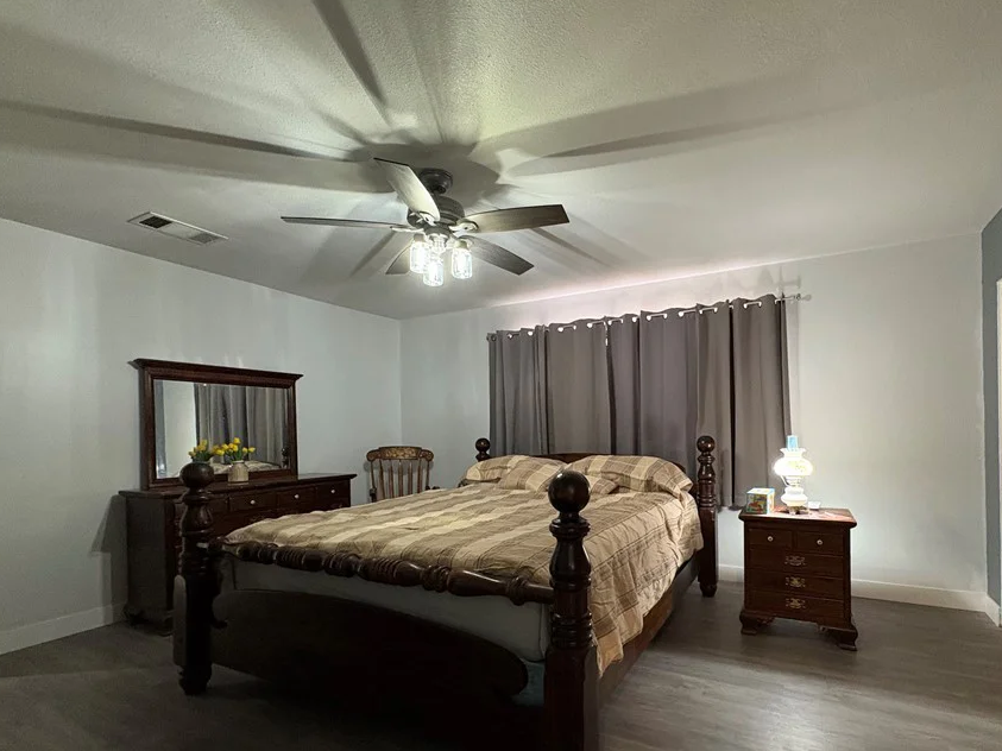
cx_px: 576
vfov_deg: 74.3
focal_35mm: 17
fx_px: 492
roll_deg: +0.8
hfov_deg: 90.4
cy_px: 428
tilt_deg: +1.0
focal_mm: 2.22
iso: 500
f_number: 2.2
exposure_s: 1/60
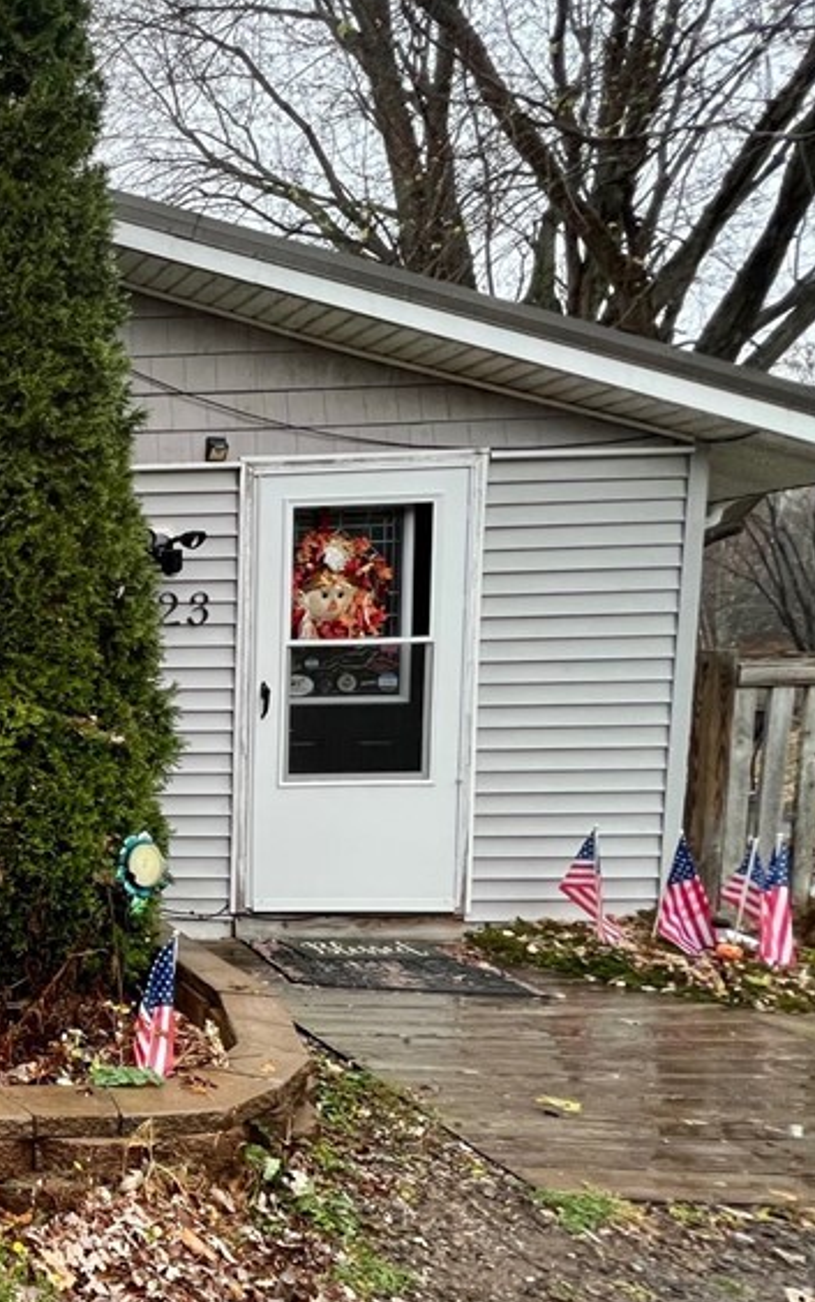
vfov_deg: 72.3
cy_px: 727
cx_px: -339
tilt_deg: -5.0
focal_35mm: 25
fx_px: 888
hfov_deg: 31.5
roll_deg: +0.5
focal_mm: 1.57
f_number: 1.8
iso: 100
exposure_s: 1/99
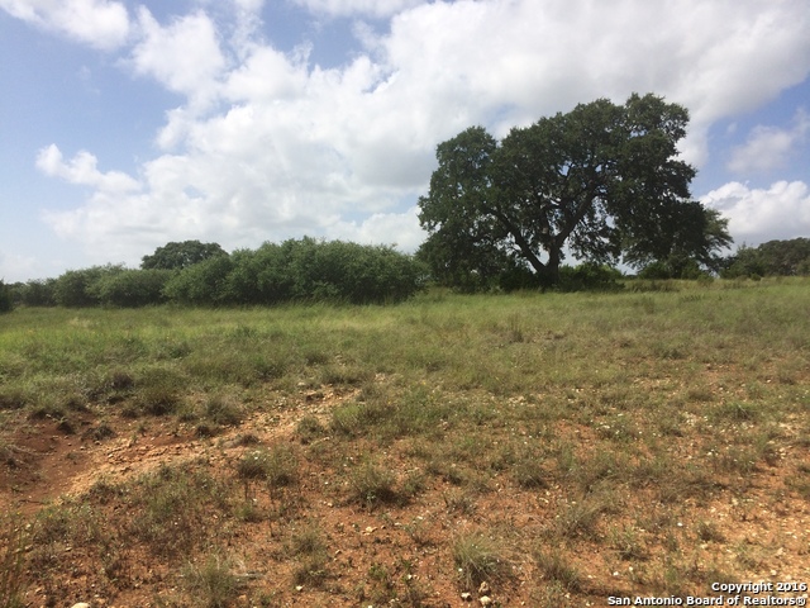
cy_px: 304
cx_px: 405
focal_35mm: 29
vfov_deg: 48.2
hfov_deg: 61.7
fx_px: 679
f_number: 2.2
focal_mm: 4.15
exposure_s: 1/3425
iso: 32
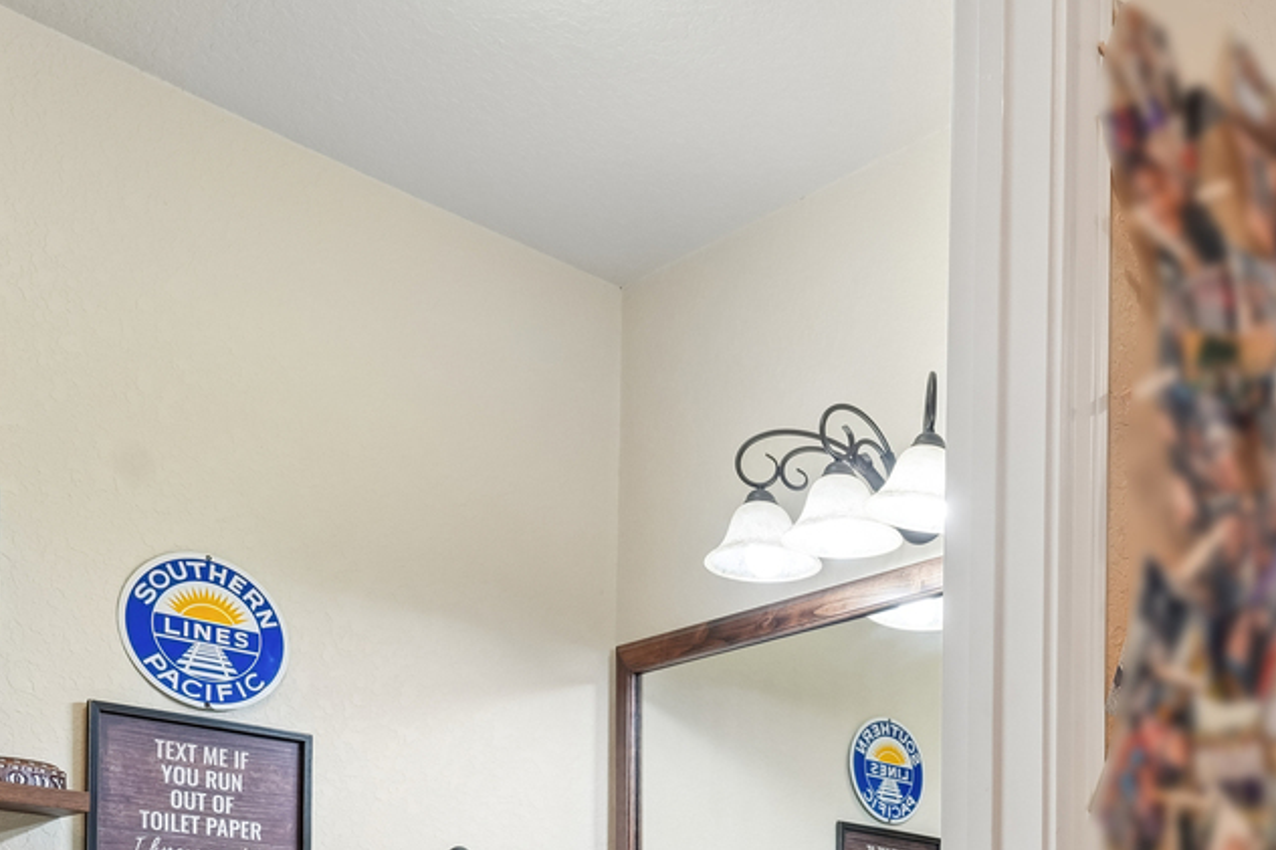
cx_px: 1252
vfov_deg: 27.7
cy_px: 1074
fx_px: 1453
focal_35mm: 41
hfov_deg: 41.7
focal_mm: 16
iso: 400
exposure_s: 1/8
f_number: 8
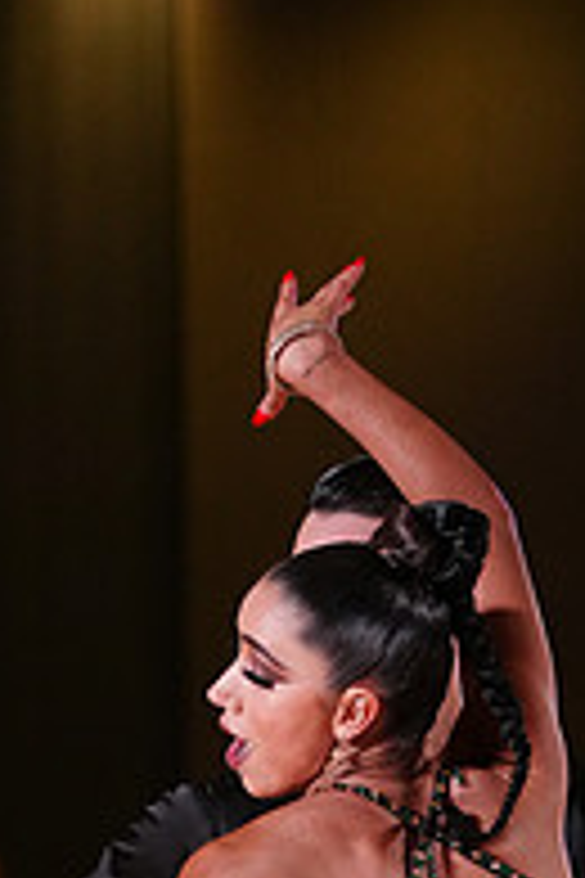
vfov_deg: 6.0
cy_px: 1211
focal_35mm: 342
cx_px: 430
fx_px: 8336
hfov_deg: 4.0
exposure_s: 1/400
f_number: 4
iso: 2500
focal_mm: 115
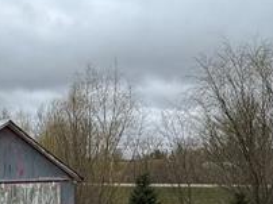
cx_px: -9
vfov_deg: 20.5
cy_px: 154
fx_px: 559
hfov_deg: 25.8
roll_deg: +0.1
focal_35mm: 71
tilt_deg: +1.5
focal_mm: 2.22
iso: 40
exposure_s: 1/821
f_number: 2.2
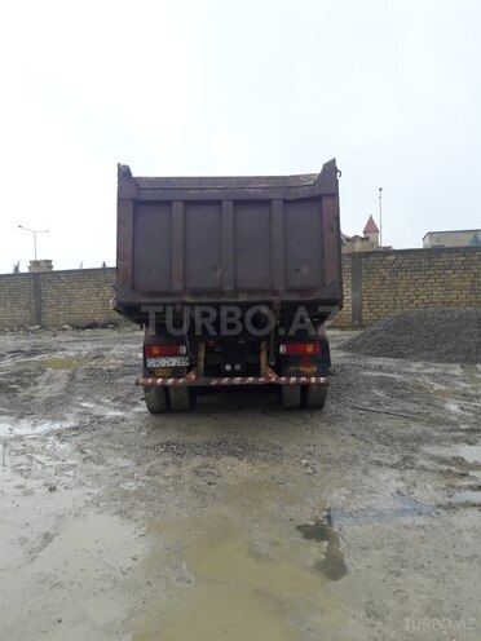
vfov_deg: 63.4
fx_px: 519
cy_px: 320
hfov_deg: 49.7
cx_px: 240
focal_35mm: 28
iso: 40
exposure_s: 1/222
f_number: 1.9
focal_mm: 3.7
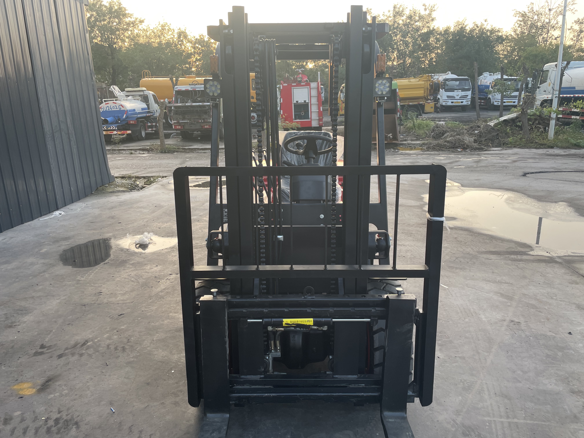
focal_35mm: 26
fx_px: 439
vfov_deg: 53.1
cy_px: 219
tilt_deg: -15.9
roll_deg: +2.9
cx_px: 292
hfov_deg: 67.3
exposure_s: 1/130
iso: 32
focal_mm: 4.2
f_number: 1.6
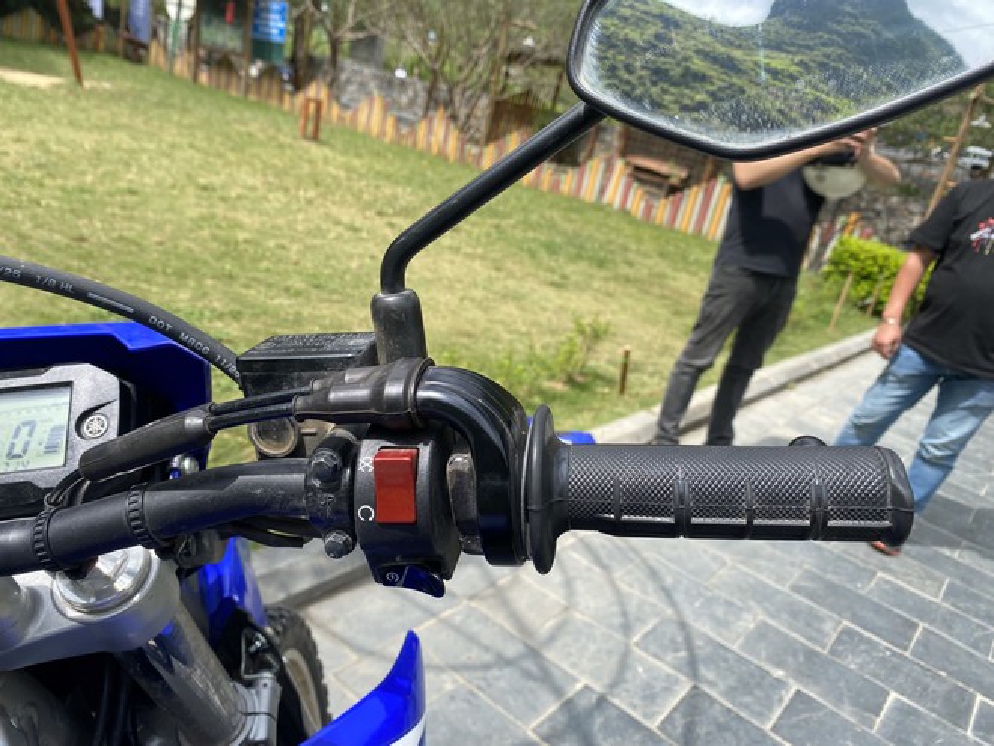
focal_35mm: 26
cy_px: 373
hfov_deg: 67.3
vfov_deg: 53.1
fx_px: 747
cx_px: 497
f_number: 1.8
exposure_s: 1/1362
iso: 32
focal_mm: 4.25
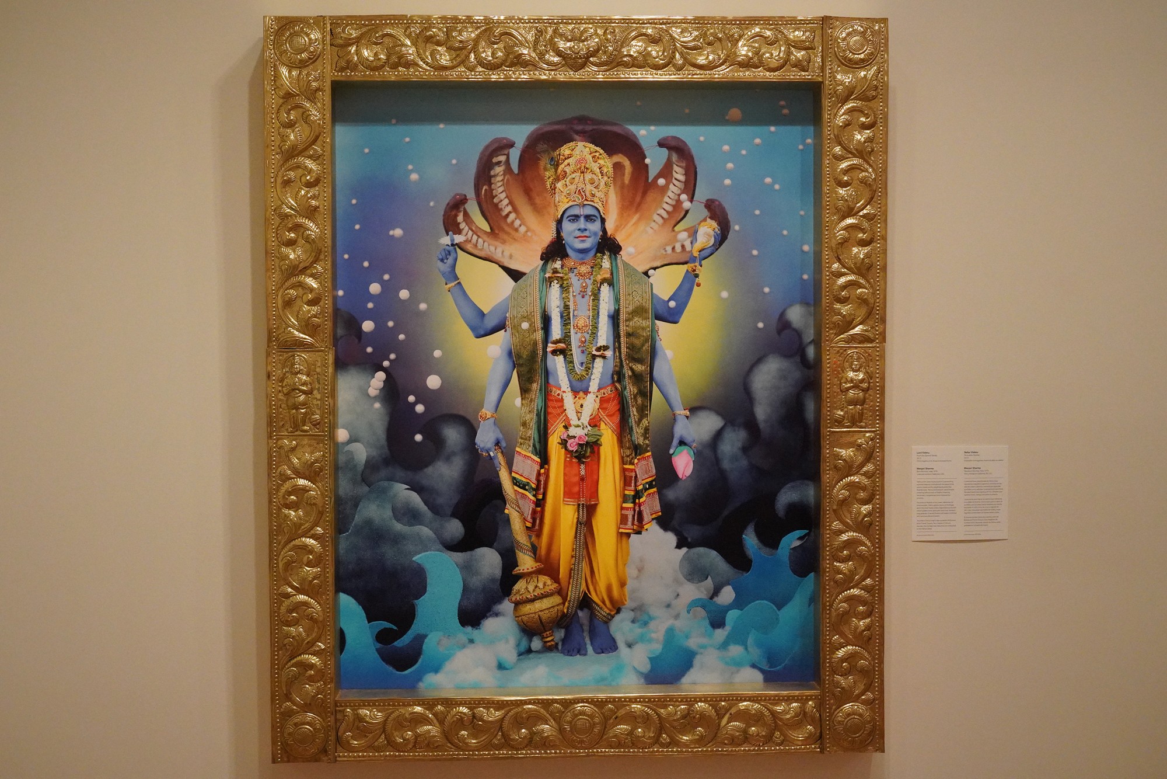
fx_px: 1297
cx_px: 584
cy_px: 390
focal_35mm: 40
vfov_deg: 33.4
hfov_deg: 48.5
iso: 12800
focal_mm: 40
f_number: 7.1
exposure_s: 1/100
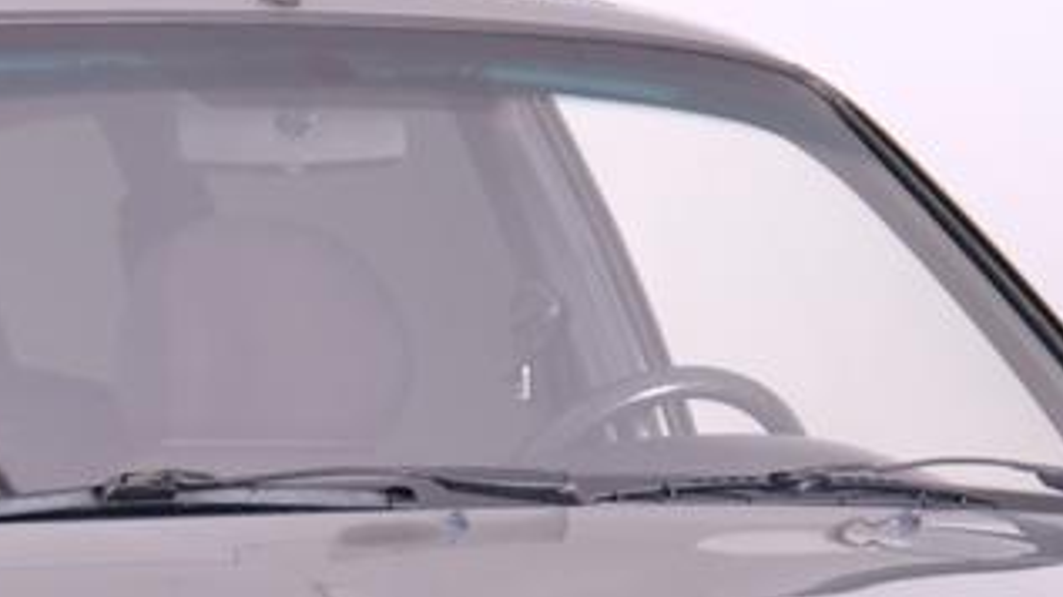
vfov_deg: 3.7
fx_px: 9157
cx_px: 295
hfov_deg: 6.6
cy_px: 624
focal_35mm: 325
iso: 640
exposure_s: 1/140
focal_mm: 54.5
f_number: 4
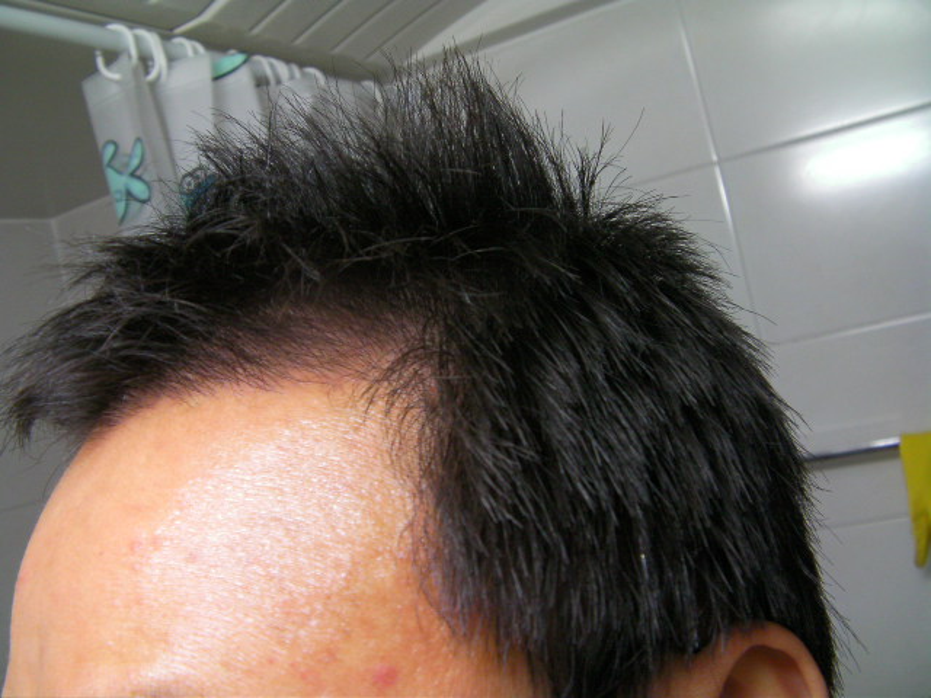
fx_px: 1022
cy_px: 349
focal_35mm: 38
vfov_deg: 37.7
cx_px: 466
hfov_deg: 49.0
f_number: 3.5
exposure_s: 1/30
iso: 173
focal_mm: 6.8
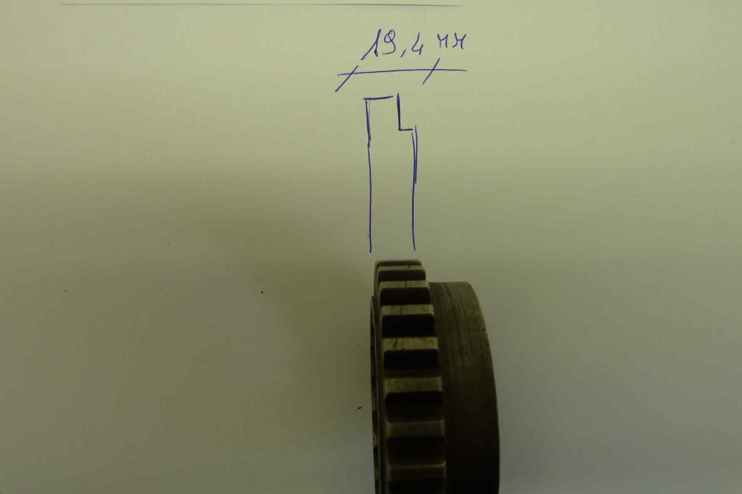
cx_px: 380
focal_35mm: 30
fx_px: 618
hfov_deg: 61.9
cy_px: 205
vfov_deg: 43.4
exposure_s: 1/60
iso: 80
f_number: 3.3
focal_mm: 4.1
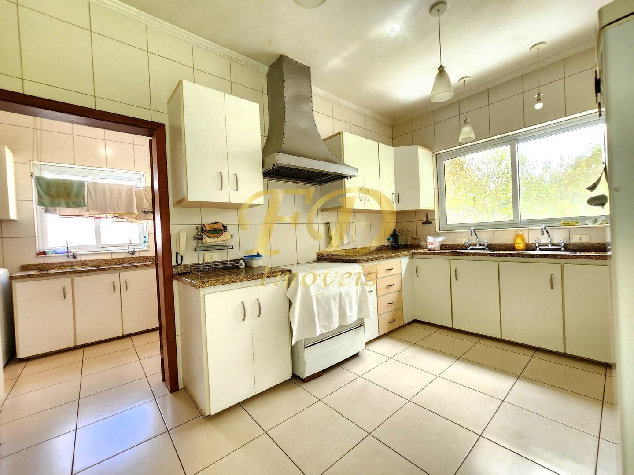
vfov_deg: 89.9
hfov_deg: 106.2
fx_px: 238
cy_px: 238
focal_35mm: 13
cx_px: 317
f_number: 2.2
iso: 160
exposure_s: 1/60.2
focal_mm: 2.2
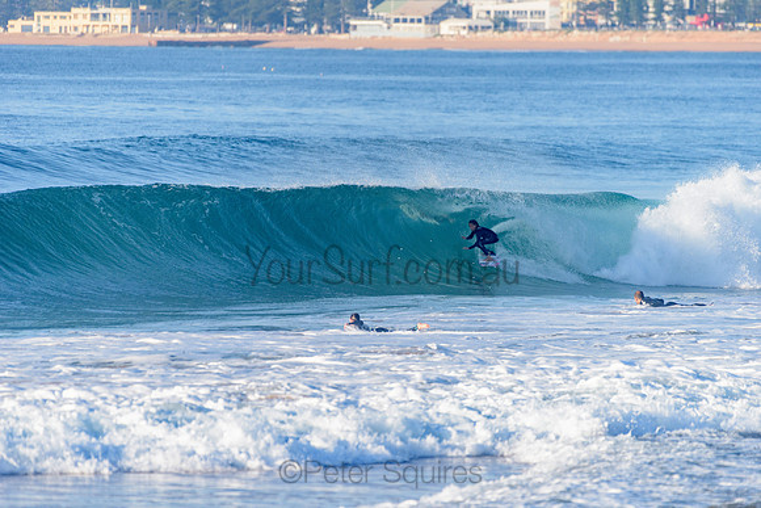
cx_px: 380
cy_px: 254
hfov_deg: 4.1
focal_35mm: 500
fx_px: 10571
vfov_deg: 2.8
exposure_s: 1/2000
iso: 280
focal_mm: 500
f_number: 5.6
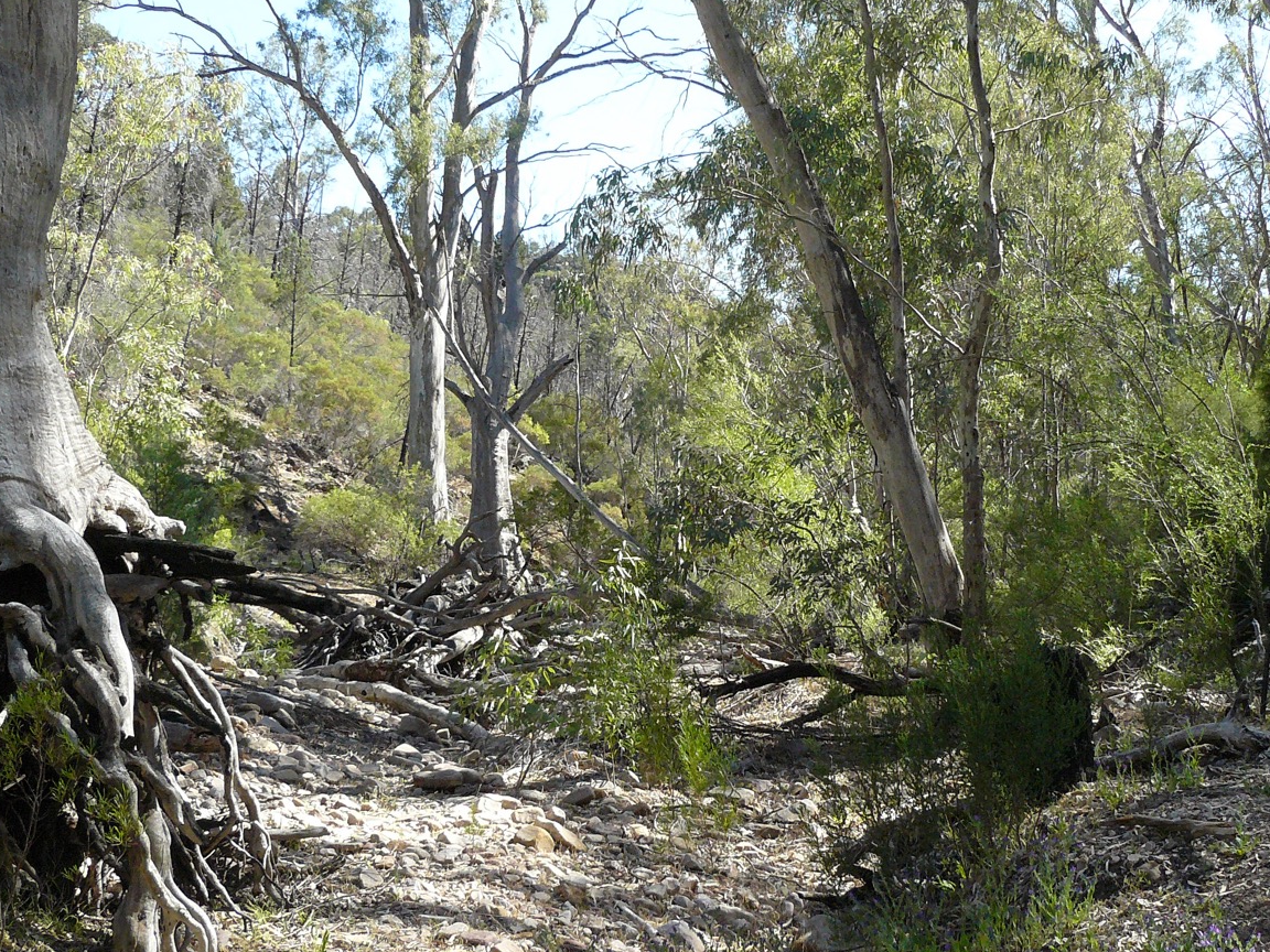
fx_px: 1834
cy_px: 491
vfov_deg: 29.1
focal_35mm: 50
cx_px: 692
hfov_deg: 38.2
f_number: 5
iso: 200
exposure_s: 1/250
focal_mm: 6
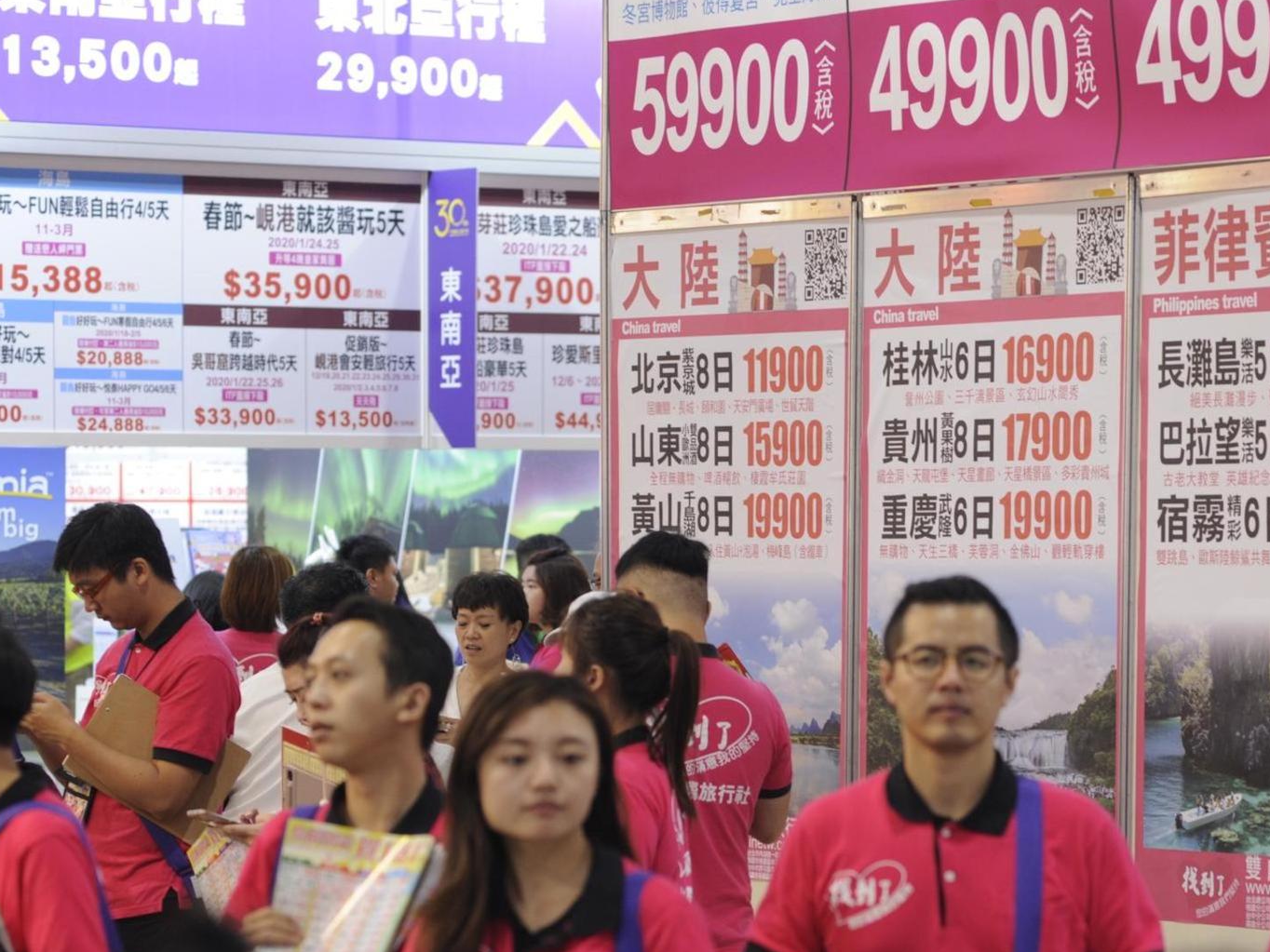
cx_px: 834
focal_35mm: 148
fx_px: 5430
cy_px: 495
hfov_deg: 13.3
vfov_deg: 10.0
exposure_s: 1/125
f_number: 4
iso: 1000
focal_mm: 105
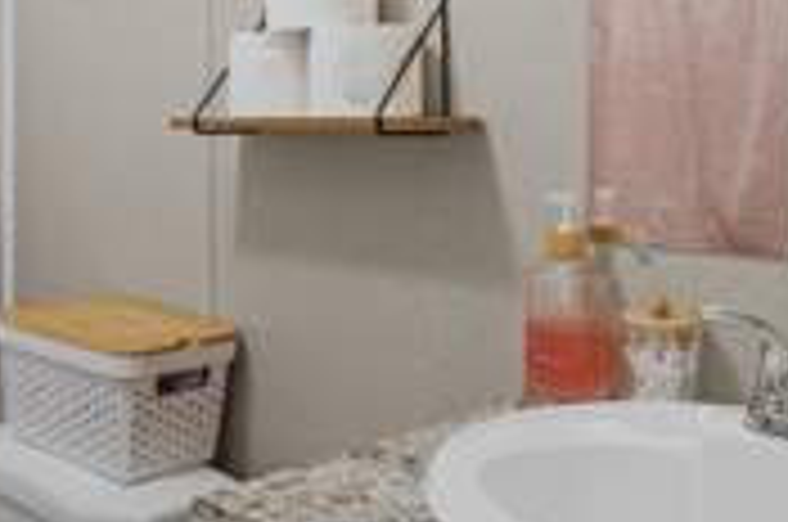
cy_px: 133
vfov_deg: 29.1
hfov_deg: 42.5
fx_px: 991
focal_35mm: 45
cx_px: 234
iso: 100
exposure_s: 1
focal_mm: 11
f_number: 7.1
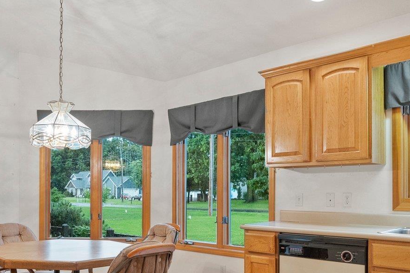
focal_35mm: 35
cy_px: 182
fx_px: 399
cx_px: 163
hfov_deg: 54.0
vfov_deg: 37.4
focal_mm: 10
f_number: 4
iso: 800
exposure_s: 1/6
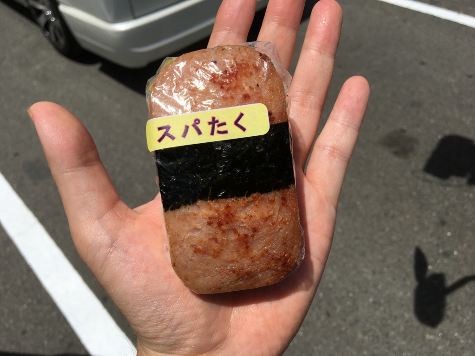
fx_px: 398
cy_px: 178
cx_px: 238
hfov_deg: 61.7
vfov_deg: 48.2
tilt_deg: -45.7
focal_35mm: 29
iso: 25
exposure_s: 1/3663
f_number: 2.2
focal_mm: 4.15
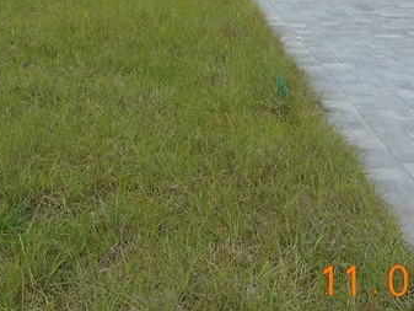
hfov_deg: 25.4
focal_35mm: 76
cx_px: 119
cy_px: -101
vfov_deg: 18.0
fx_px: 909
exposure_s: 1/320
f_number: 3.7
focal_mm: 4.5
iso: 80
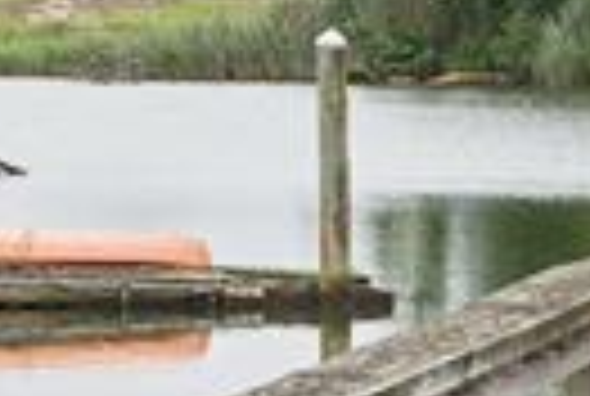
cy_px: 38
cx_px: 284
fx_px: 4484
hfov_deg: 7.5
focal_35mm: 273
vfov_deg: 5.1
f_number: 9
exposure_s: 1/125
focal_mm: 35
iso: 200
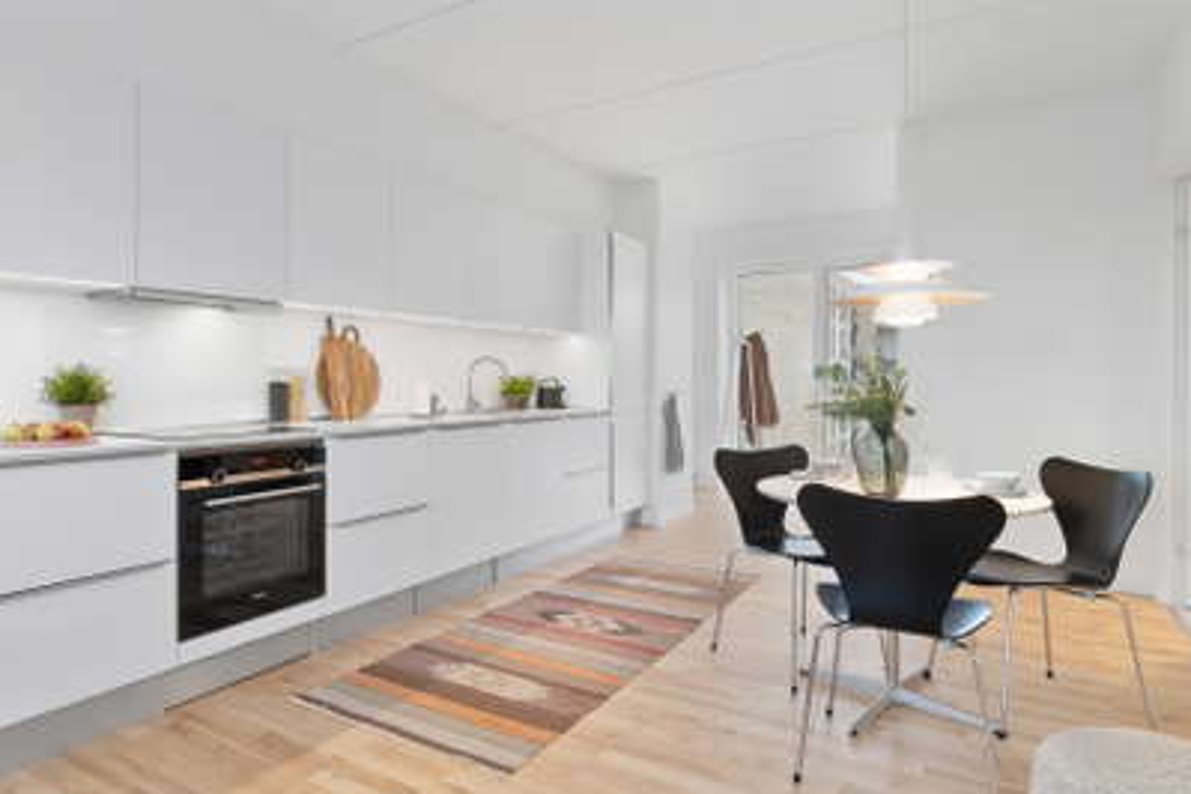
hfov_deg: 82.5
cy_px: 388
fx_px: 679
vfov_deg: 60.6
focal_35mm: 21
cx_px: 576
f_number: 8
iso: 200
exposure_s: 1/6
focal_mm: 13
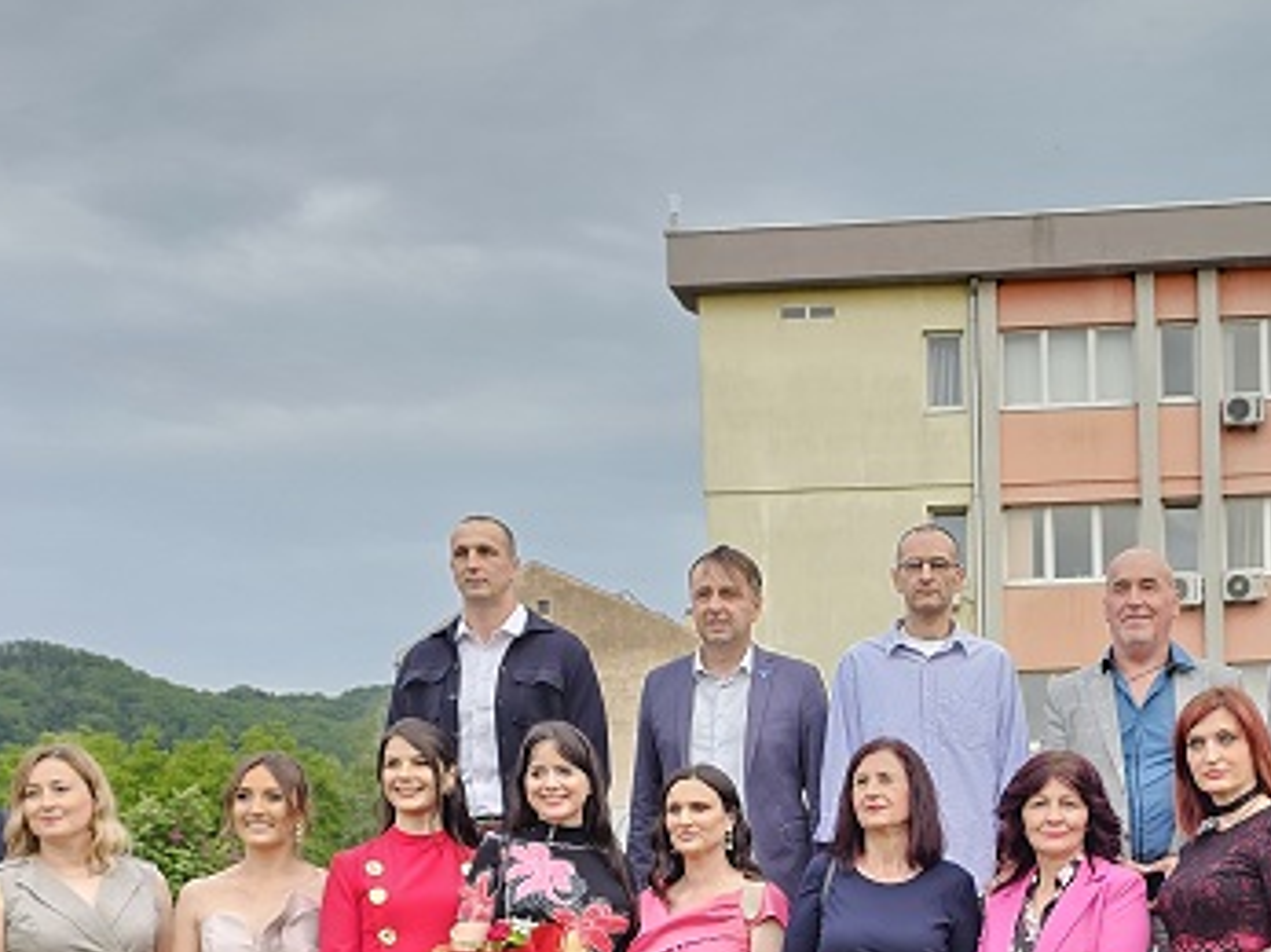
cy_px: 904
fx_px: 1945
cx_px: 1007
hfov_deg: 35.1
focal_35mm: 53
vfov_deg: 26.3
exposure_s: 1/100
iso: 100
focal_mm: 6.3
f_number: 1.7
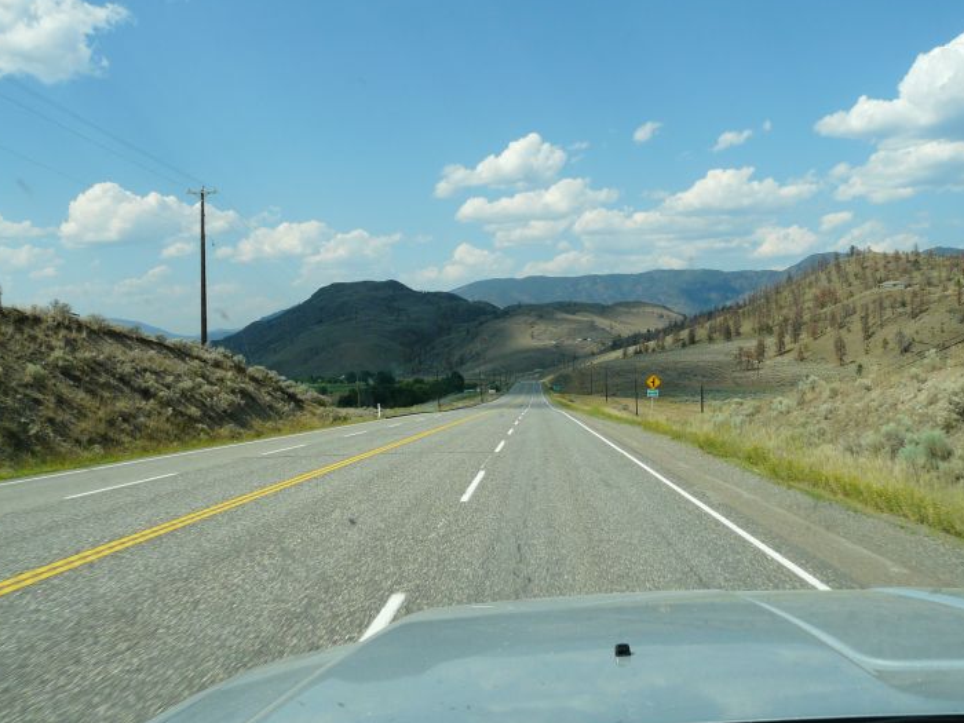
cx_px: 532
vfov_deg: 44.2
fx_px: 891
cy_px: 376
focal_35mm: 32
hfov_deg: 56.7
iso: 100
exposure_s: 1/320
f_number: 5.6
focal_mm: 4.6
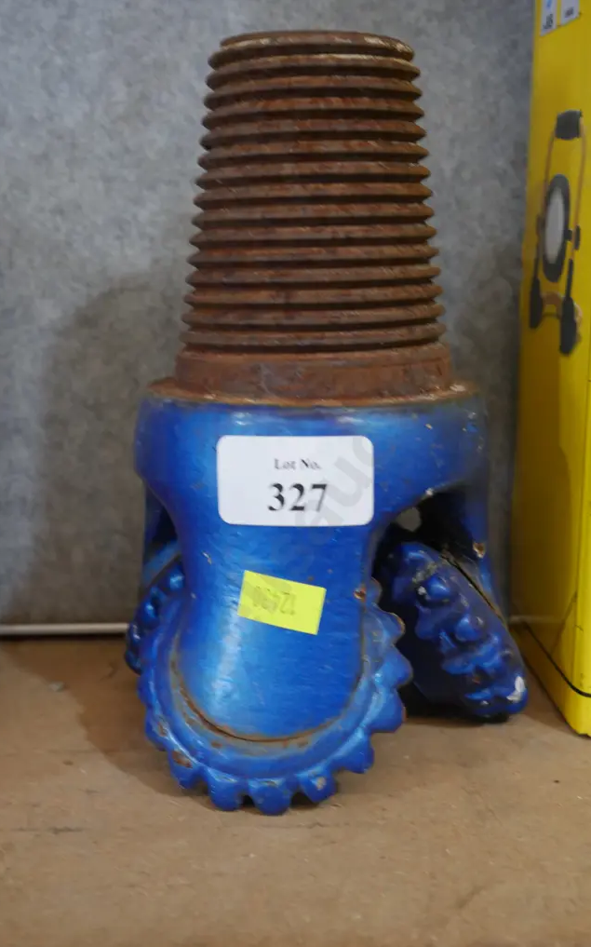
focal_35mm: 47
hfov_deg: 27.4
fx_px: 1212
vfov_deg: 42.7
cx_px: 349
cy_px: 476
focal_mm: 22
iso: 1000
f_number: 4.7
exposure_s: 1/60
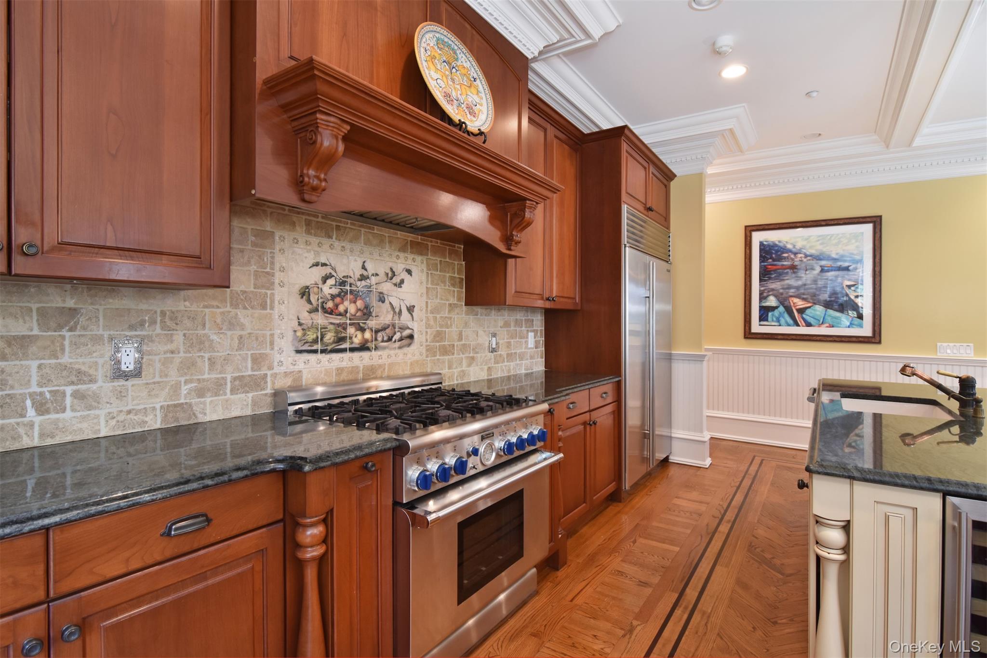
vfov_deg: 72.0
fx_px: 452
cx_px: 494
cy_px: 329
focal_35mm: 16
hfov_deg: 95.0
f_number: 11
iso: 640
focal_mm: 11
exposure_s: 1/25
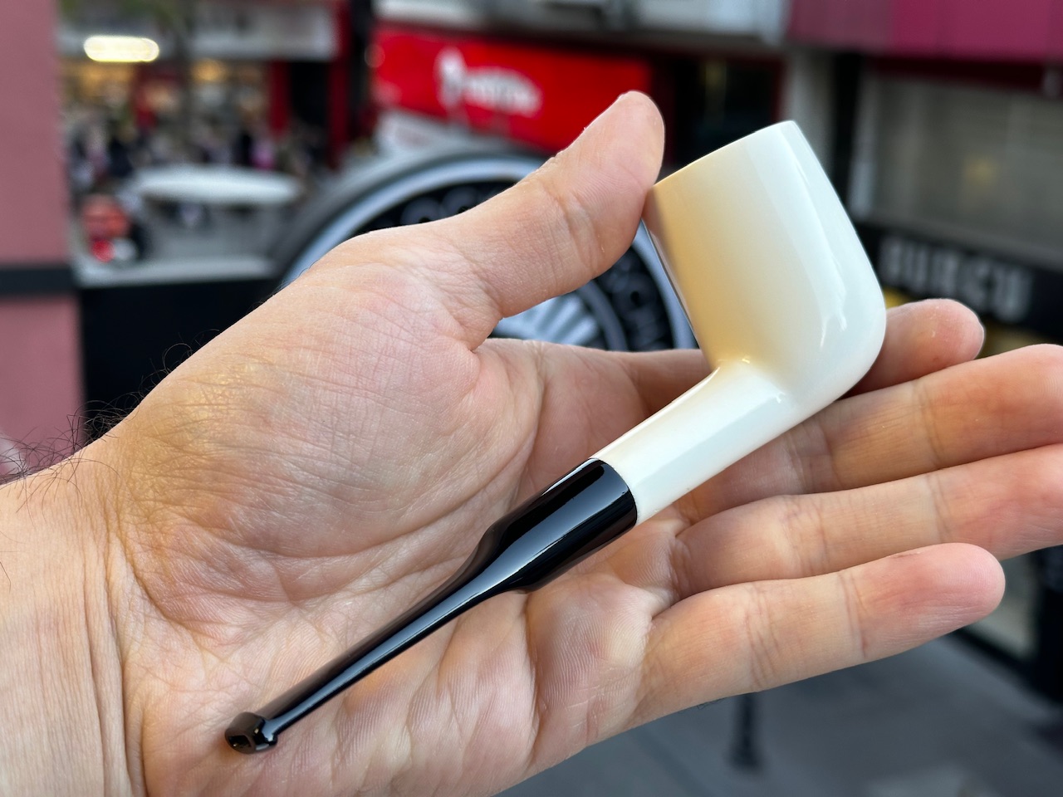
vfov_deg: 30.3
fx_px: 1474
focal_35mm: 48
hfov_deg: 39.7
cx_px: 532
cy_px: 398
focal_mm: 6.86
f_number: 1.78
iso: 64
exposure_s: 1/100
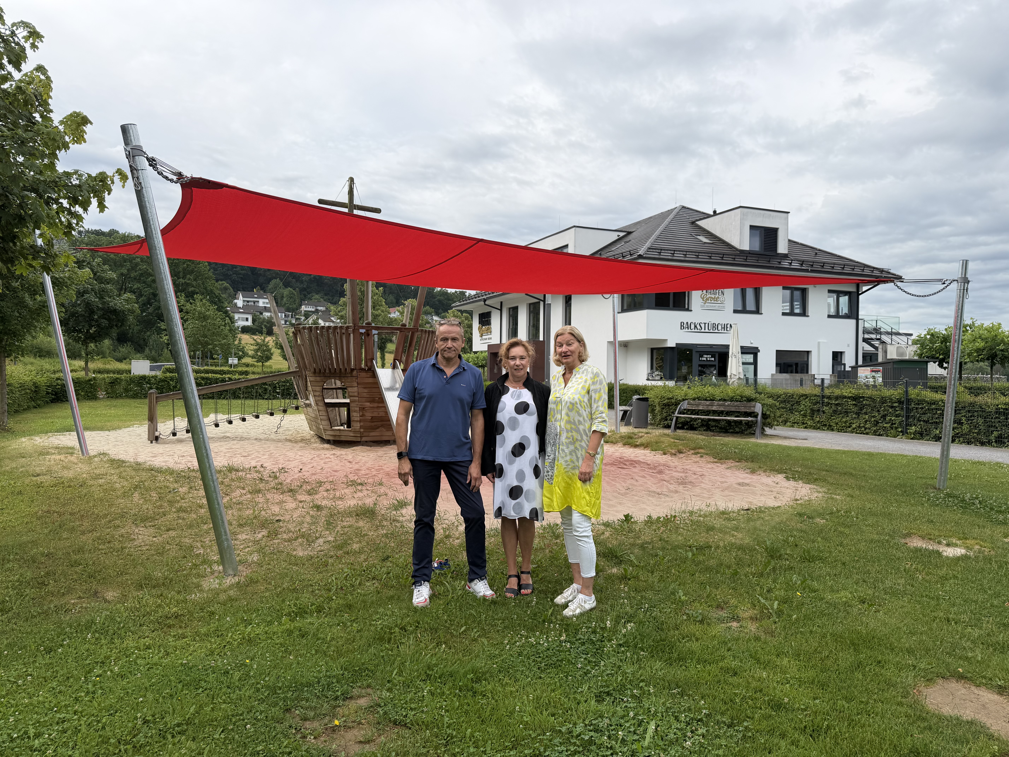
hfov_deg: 71.6
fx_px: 700
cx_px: 504
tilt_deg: -0.5
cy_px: 378
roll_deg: -0.5
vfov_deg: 56.8
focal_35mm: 24
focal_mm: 6.76
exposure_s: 1/3021
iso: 80
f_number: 1.78
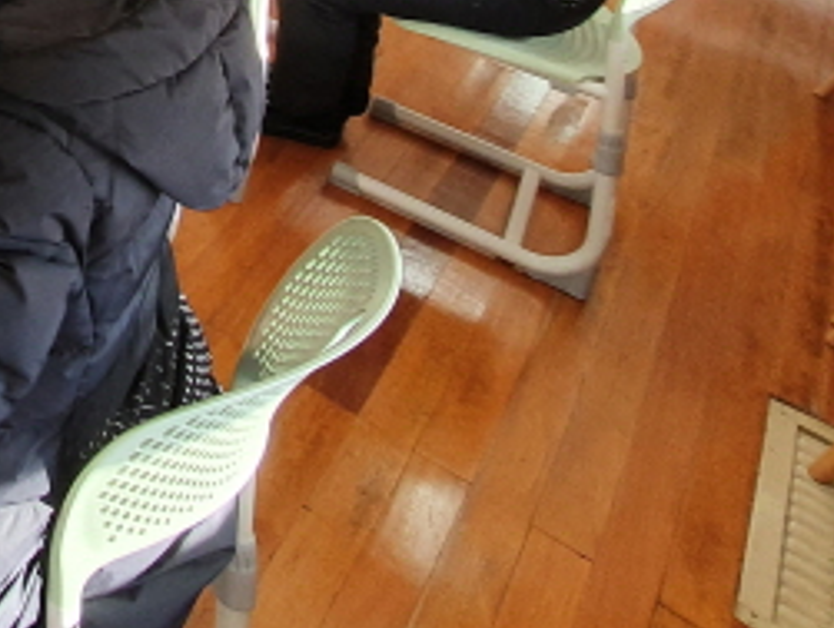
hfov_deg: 28.6
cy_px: -276
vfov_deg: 24.9
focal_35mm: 47
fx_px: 1134
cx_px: -374
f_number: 2.2
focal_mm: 1.8
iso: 64
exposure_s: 1/60
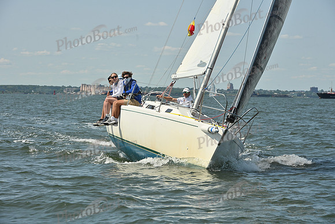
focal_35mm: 140
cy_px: 112
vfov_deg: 9.8
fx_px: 1303
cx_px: 168
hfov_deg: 14.7
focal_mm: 140
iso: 320
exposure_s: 1/1250
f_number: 11
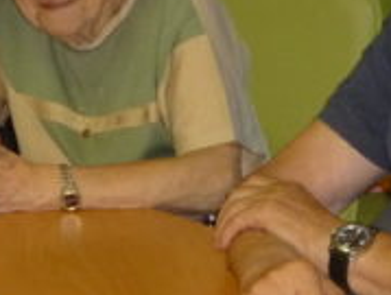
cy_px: 210
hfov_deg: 10.7
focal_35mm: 184
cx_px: 260
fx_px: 2083
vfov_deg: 8.1
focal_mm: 7.5
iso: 320
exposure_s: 1/30
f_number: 4.5
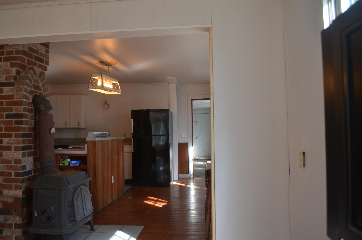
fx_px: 301
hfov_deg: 62.0
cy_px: 120
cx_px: 181
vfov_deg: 43.4
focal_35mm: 30
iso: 400
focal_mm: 20
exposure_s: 1/80
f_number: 4.5
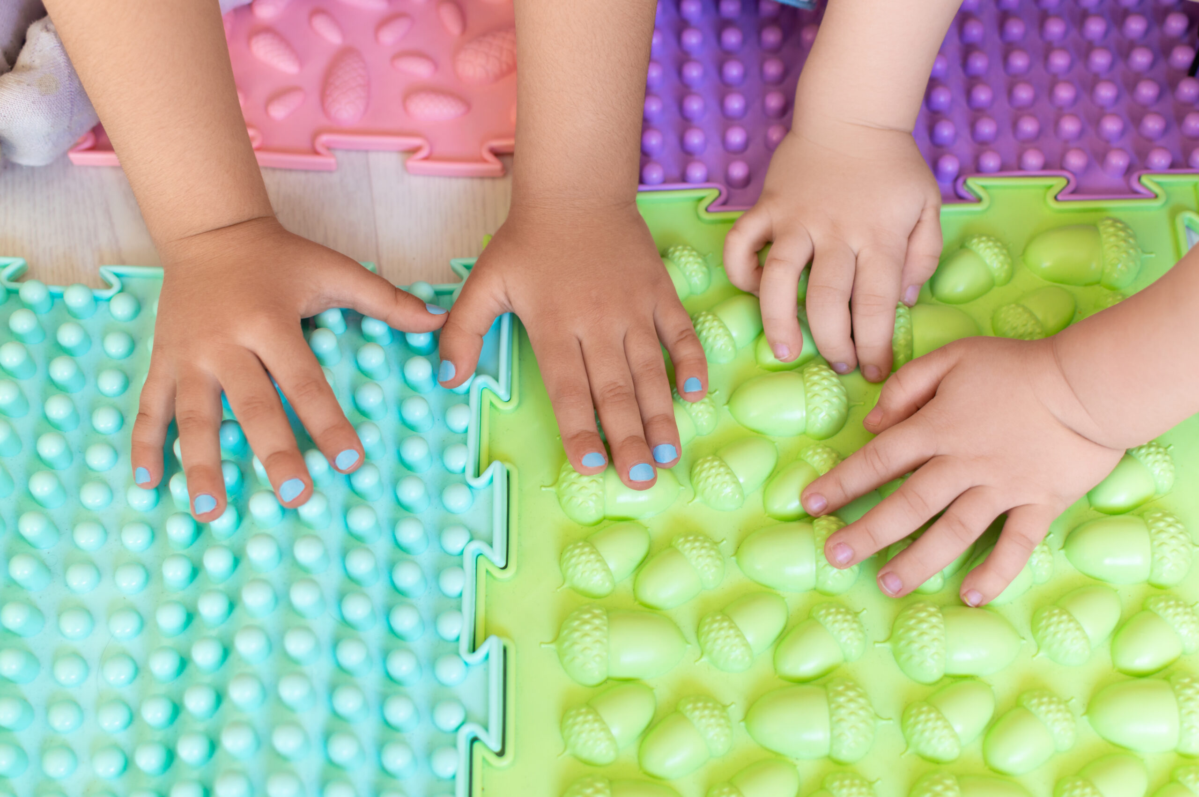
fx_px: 1747
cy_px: 398
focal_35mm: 52
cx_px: 600
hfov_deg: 37.9
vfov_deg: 25.7
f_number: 2.5
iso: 110
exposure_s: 1/125
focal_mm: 35
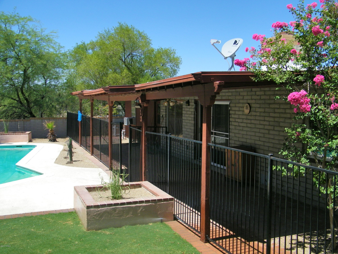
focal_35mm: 39
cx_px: 169
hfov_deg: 47.9
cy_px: 127
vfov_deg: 36.8
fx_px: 381
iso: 80
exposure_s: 1/320
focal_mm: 7
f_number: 7.6
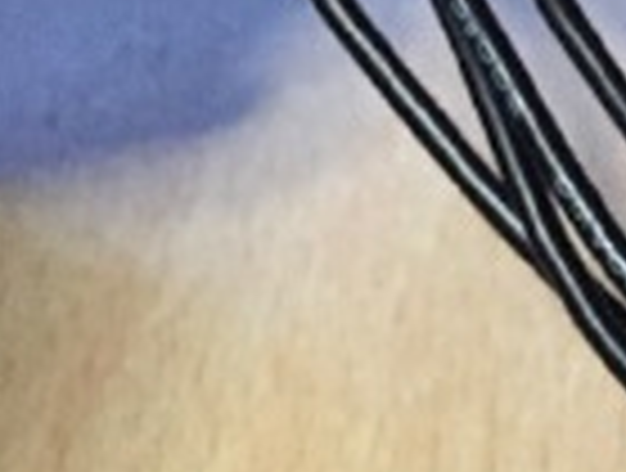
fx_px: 2013
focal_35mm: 111
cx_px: 1007
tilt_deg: -48.4
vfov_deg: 13.1
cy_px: 557
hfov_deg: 15.9
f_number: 2.2
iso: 400
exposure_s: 1/17
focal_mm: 4.15
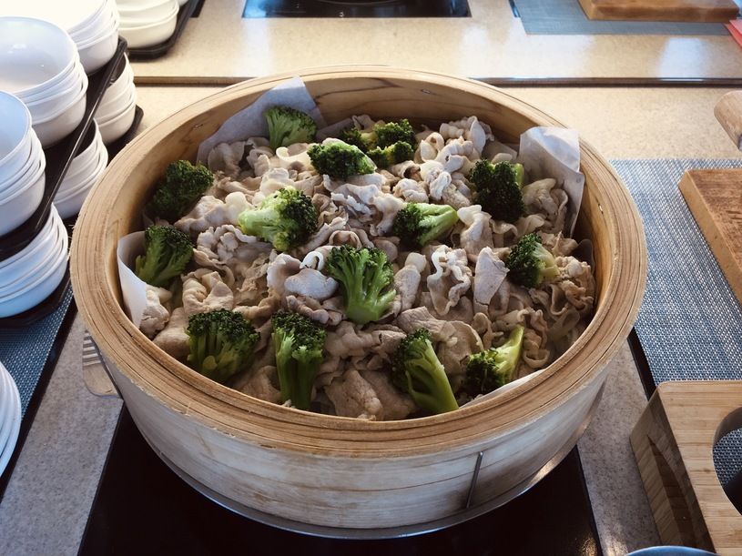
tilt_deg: -47.2
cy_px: 278
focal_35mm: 29
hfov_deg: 61.7
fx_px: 622
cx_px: 371
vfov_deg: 48.2
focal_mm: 4.15
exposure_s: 1/60
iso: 32
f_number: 2.2
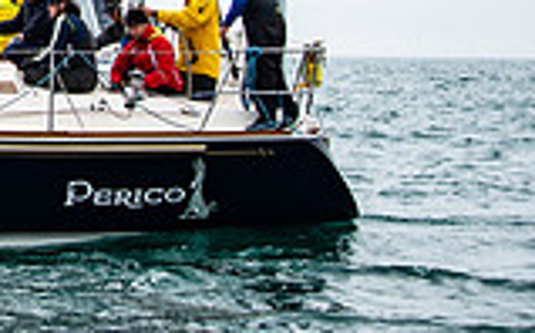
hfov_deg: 13.4
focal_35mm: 146
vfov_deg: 8.6
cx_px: -293
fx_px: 2126
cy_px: -281
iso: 250
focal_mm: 38
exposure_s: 1/640
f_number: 5
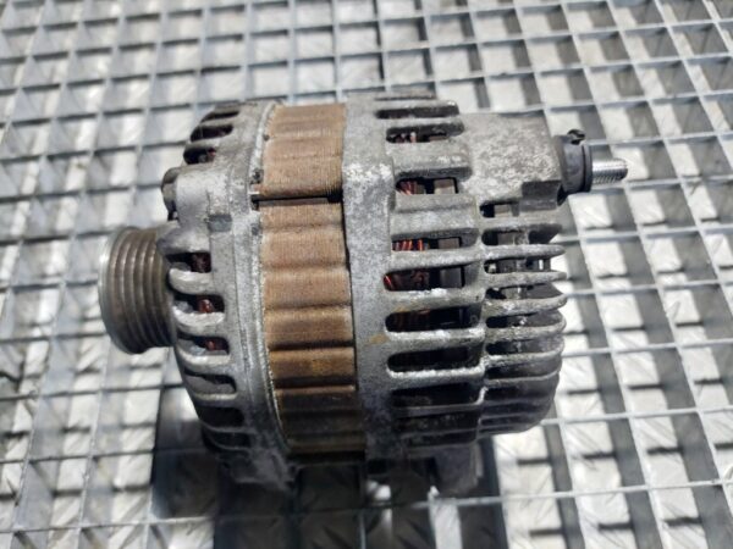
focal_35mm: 25
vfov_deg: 54.9
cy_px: 274
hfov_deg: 69.4
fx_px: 529
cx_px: 366
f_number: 1.8
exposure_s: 1/50
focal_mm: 5.23
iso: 250
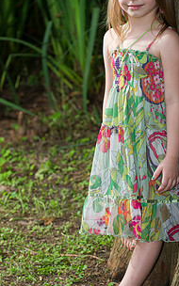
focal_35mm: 181
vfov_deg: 11.6
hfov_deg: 7.2
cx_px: 111
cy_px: 123
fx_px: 1413
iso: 200
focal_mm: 120
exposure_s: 1/200
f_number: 5
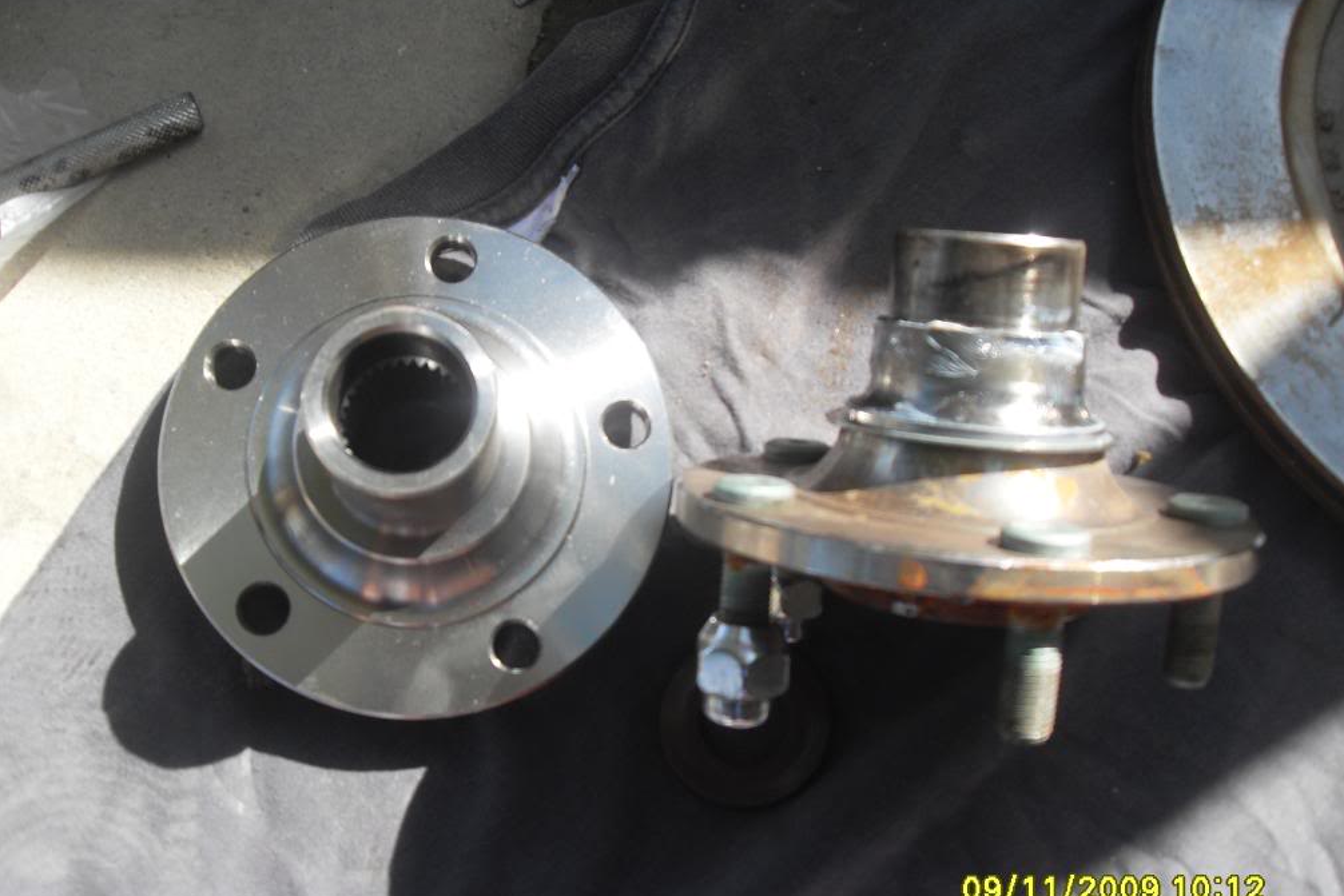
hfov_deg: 53.1
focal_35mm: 36
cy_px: 477
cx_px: 661
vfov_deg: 36.9
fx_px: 1344
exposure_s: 1/90
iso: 80
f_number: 7
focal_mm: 6.3
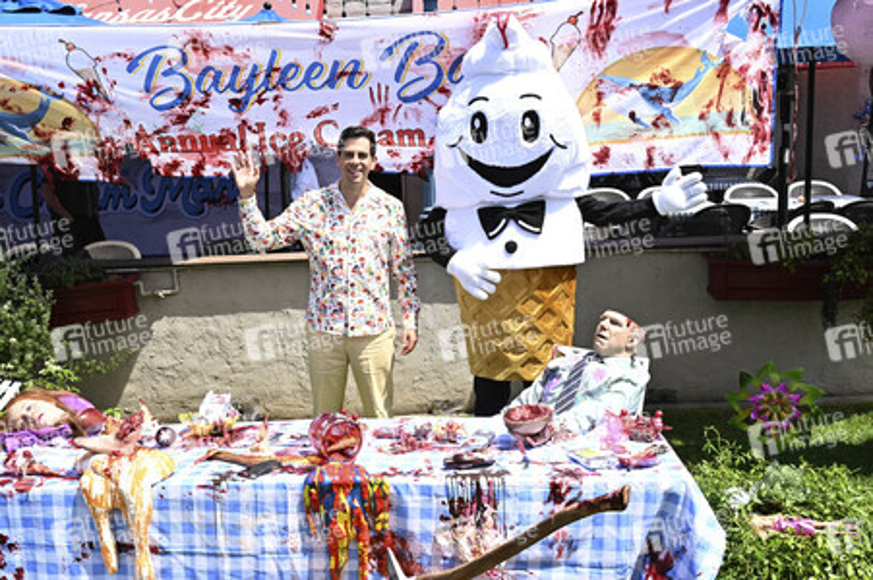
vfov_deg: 37.8
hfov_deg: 54.5
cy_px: 290
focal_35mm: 35
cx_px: 436
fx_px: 848
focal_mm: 35
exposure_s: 1/320
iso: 640
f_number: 13
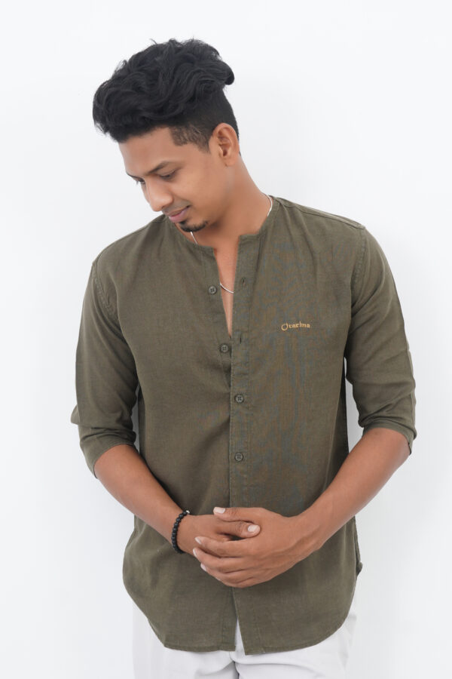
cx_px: 226
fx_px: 1130
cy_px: 340
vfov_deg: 33.4
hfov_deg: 22.6
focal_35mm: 60
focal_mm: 40
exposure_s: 1/100
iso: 200
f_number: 8
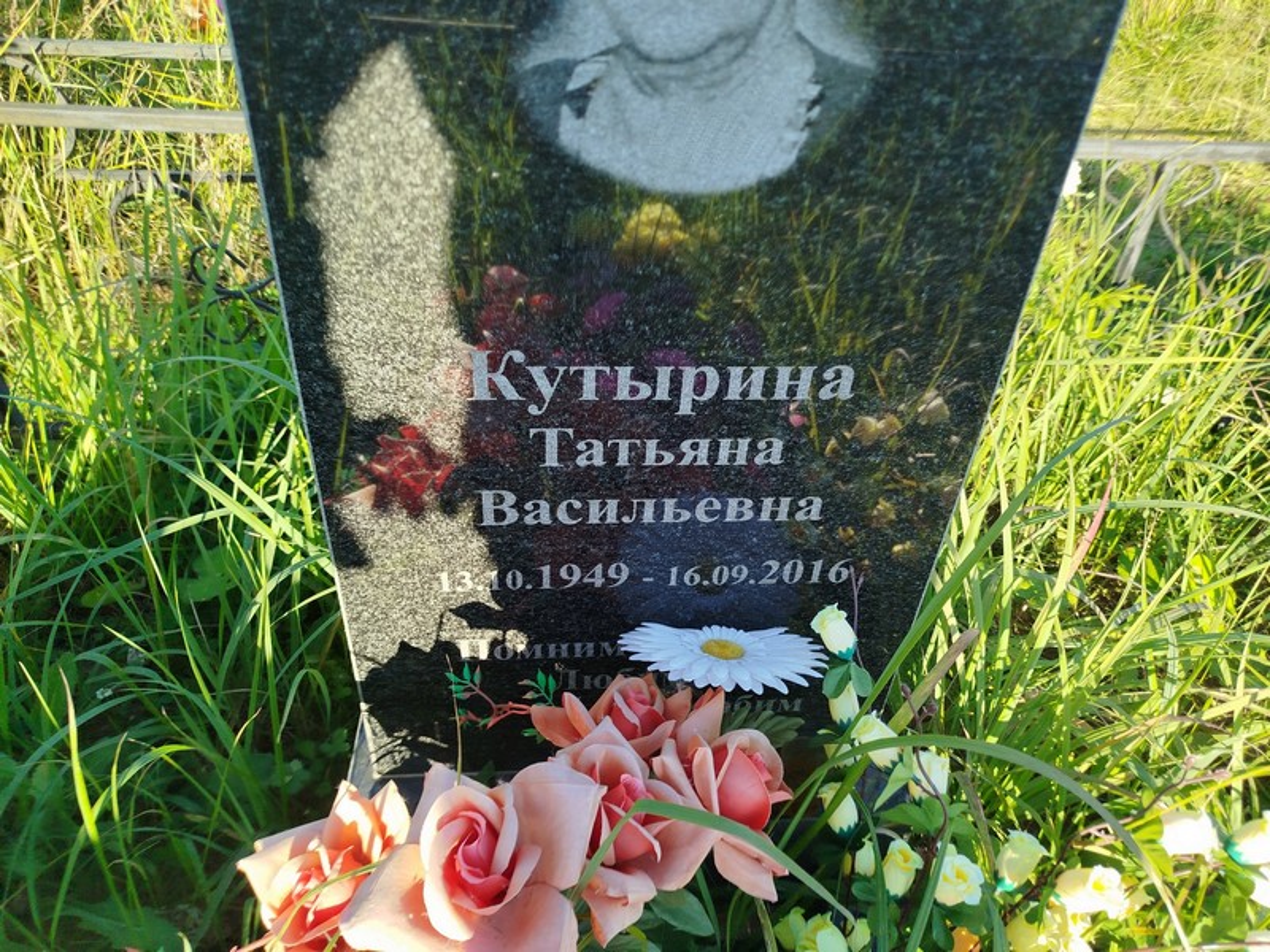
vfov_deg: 56.8
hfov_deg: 71.6
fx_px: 881
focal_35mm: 24
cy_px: 476
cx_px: 635
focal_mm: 5.31
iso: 50
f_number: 1.7
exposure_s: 1/235
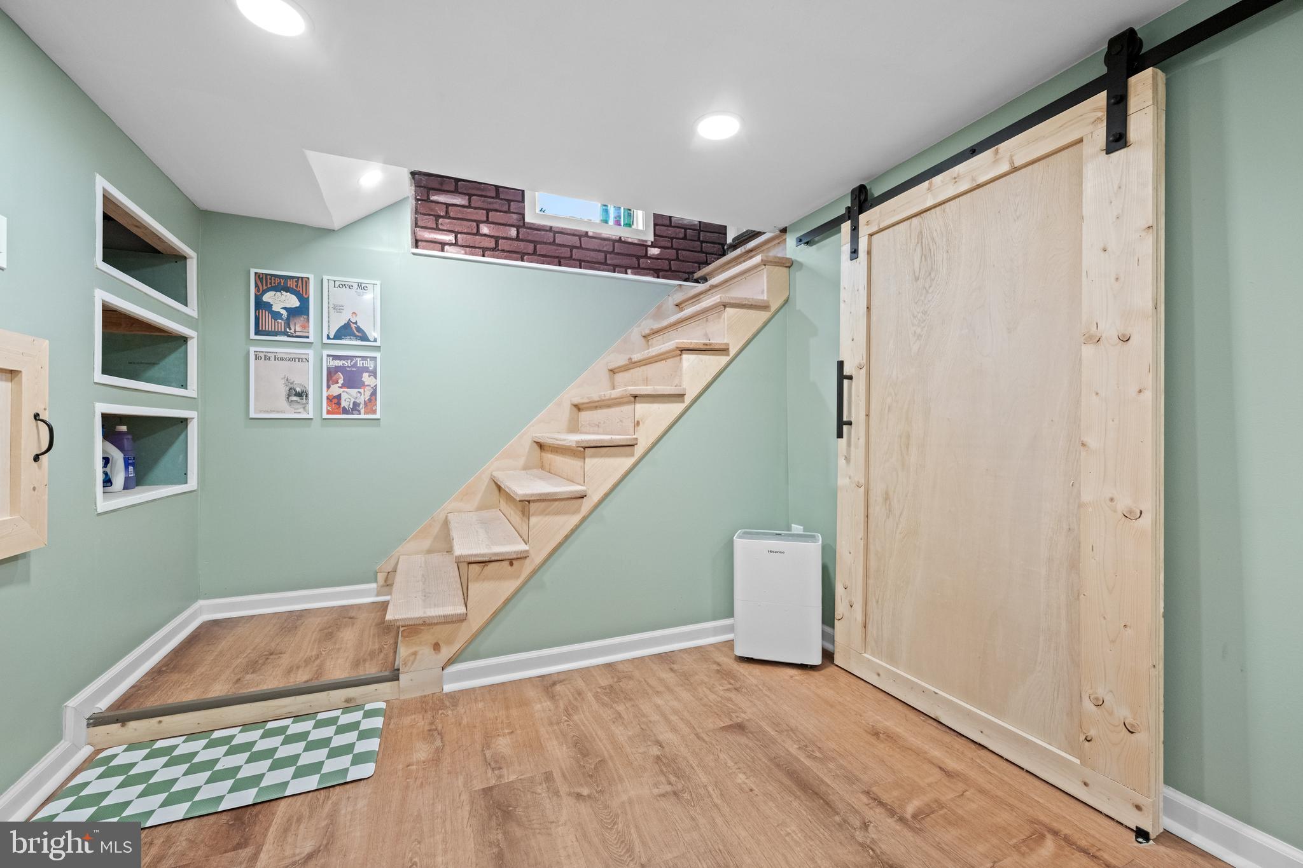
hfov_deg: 104.3
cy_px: 434
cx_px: 652
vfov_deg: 81.2
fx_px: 507
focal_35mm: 14
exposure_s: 1/40
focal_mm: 14
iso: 1600
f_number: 5
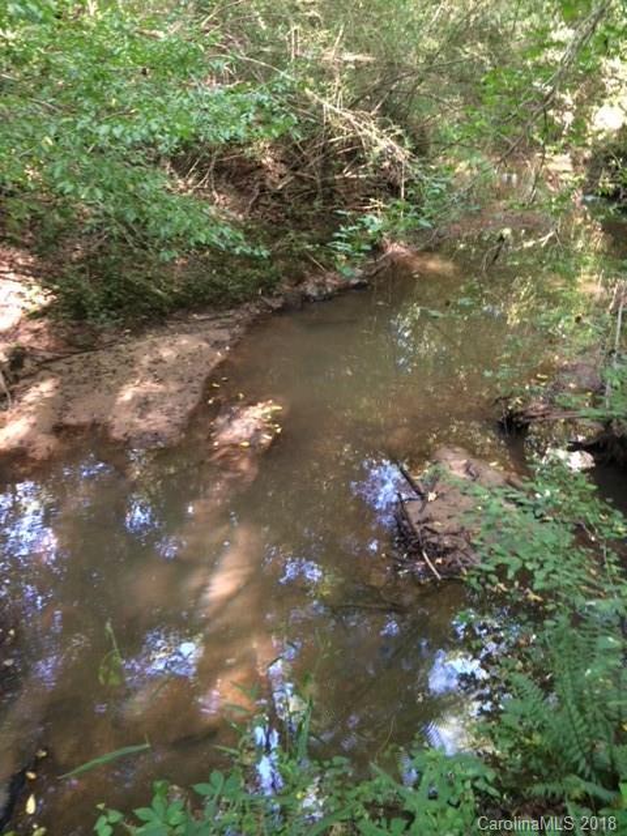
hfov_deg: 48.2
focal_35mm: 29
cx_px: 314
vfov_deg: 61.7
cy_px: 418
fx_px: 700
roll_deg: +0.5
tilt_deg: -30.3
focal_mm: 4.15
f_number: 2.2
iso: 125
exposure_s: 1/30
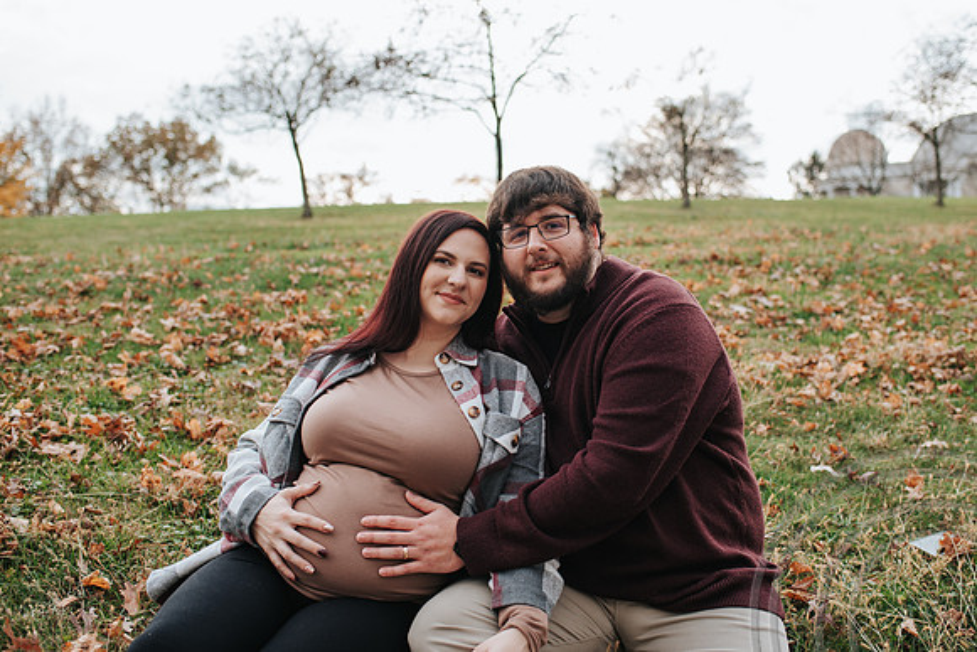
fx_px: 1034
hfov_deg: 50.5
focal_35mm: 38
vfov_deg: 35.0
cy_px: 308
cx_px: 525
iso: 110
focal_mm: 35
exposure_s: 1/320
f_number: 2.8
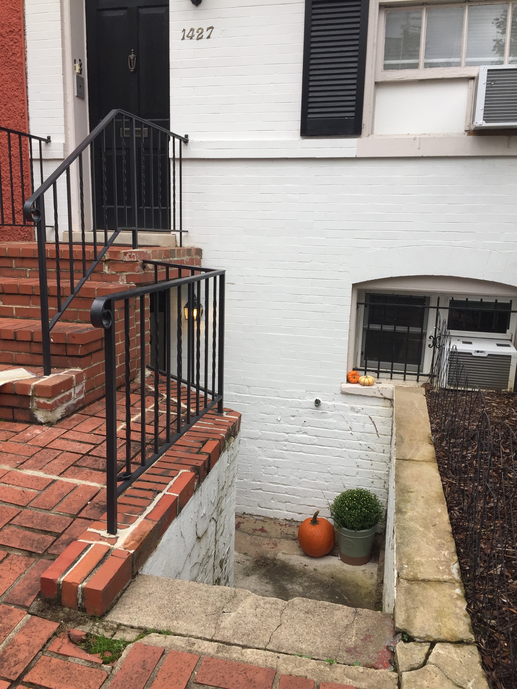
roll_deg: -1.6
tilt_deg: -10.3
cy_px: 344
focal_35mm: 29
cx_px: 258
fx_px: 577
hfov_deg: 48.2
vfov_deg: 61.7
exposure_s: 1/416
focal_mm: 4.15
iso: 32
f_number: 2.2
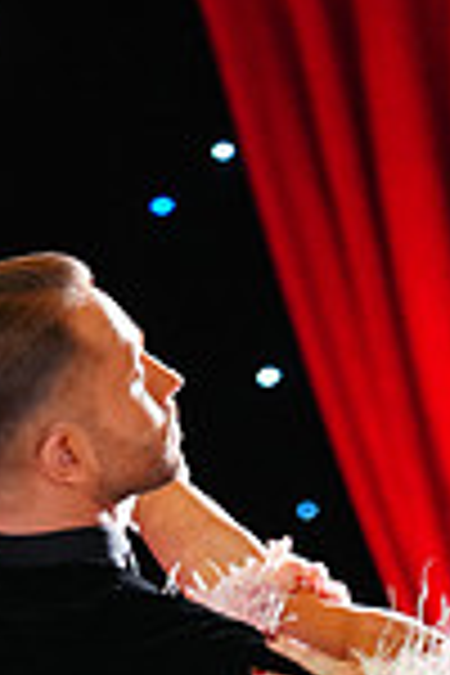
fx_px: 12337
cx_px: 367
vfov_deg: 3.1
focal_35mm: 658
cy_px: 1260
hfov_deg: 2.1
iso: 2500
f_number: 2.8
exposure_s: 1/320
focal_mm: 170
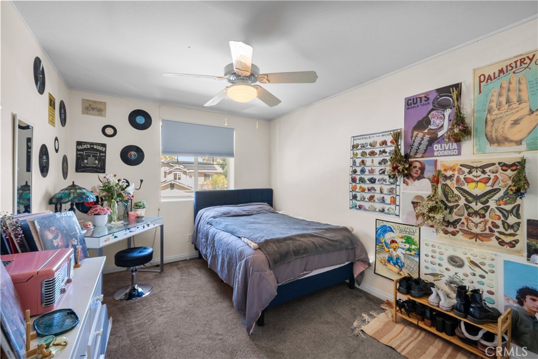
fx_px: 224
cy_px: 180
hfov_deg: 100.4
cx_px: 269
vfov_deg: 77.3
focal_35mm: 15
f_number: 9
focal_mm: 15
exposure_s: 1.6
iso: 100
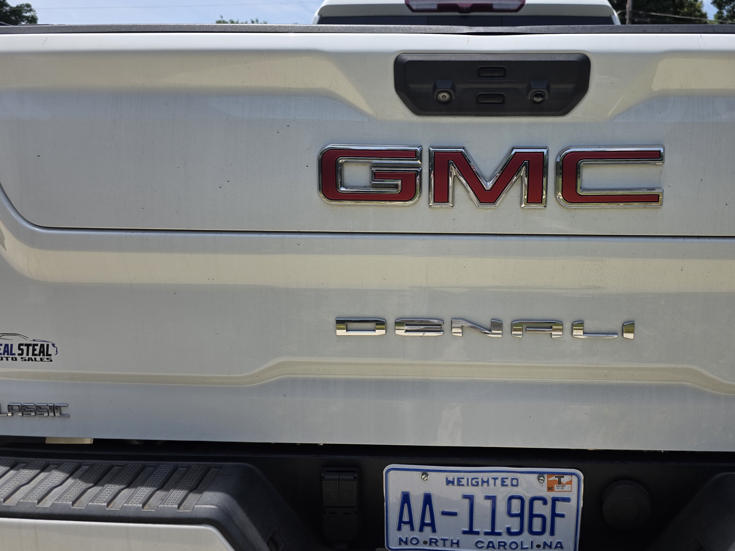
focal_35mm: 29
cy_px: 236
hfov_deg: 61.1
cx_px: 443
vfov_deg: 48.1
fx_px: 616
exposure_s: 1/4650
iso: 80
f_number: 1.7
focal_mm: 6.3
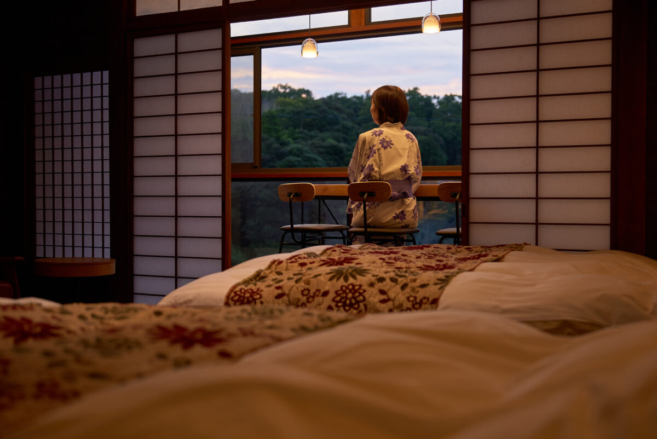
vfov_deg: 30.6
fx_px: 804
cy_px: 220
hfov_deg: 44.5
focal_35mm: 44
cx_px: 328
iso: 200
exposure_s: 1/160
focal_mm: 44
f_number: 2.8
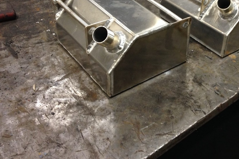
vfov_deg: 25.7
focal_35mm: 52
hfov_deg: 37.8
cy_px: 39
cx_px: 159
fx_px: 345
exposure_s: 1/20
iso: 125
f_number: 2.4
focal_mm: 4.28
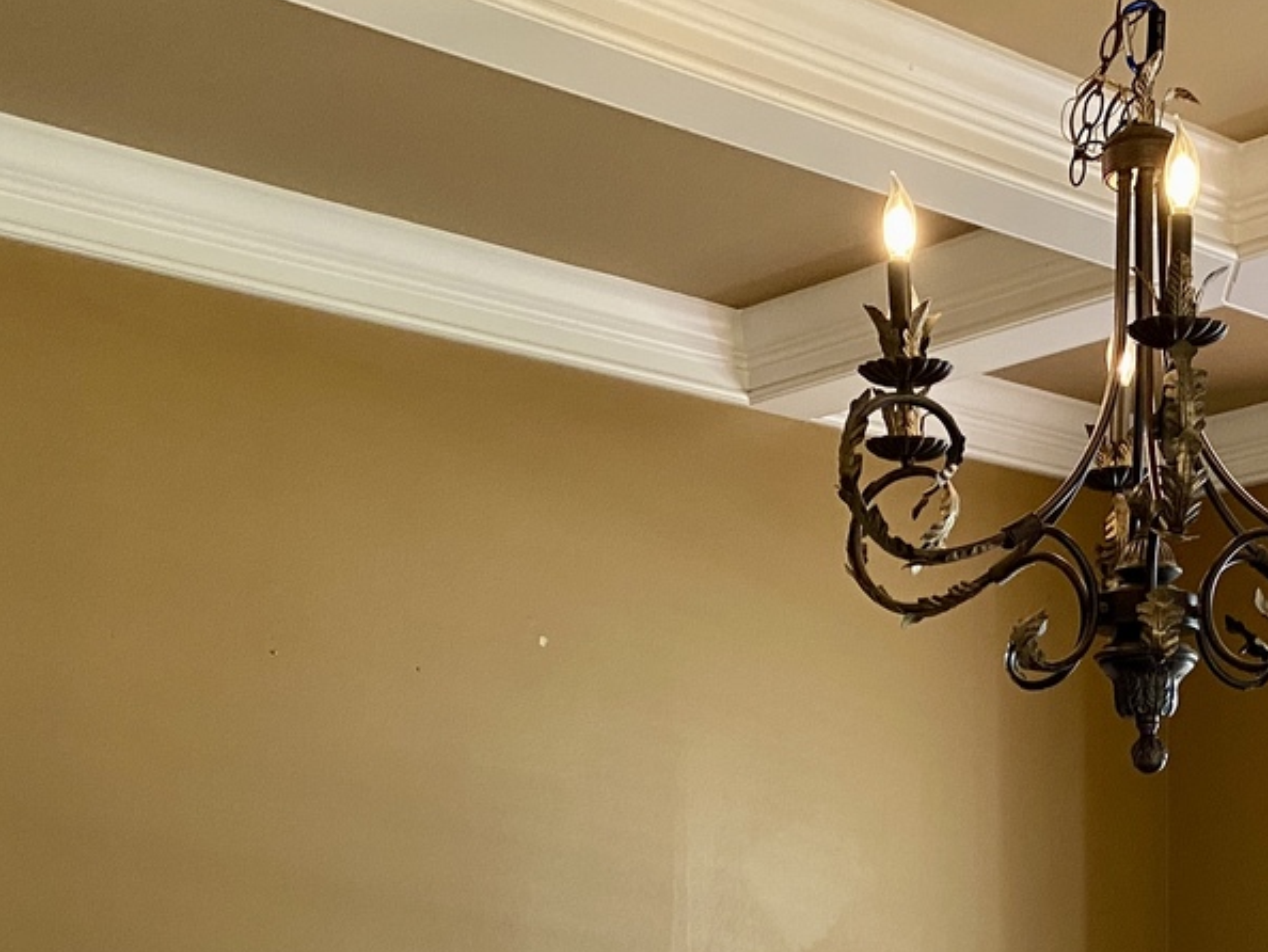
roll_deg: -0.2
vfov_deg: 21.6
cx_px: 1089
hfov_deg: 29.7
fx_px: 2309
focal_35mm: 63
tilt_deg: -4.5
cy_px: 1144
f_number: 1.8
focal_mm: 4.25
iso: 200
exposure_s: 1/60
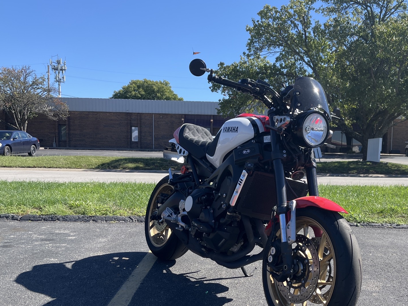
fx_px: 413
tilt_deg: -5.5
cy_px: 188
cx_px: 264
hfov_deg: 51.9
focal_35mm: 35
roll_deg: -0.4
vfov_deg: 40.5
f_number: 1.6
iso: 50
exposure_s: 1/1536
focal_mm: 5.1
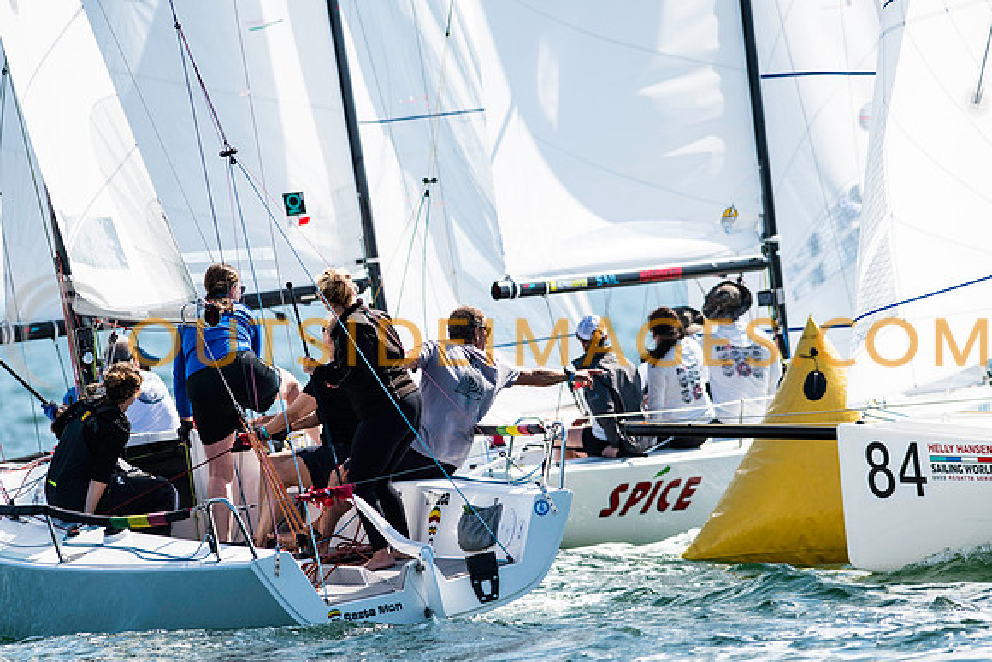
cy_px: 331
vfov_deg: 3.0
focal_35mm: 455
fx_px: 12550
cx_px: 496
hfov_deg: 4.5
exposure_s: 1/2500
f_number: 5
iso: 200
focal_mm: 300
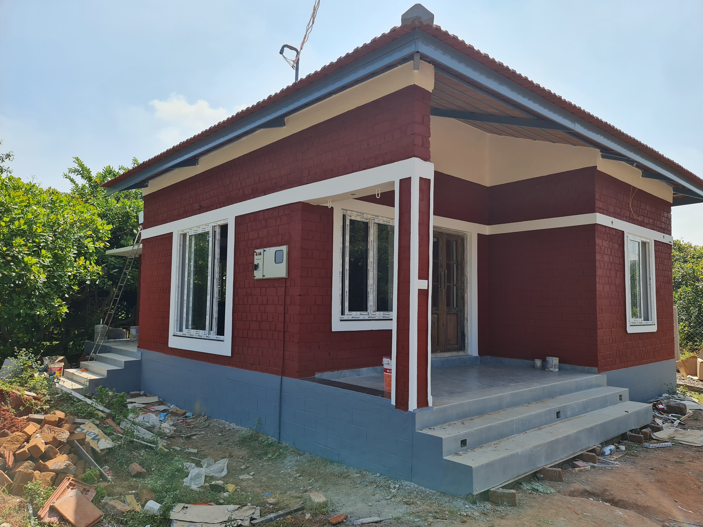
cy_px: 264
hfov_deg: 69.4
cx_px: 352
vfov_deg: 54.9
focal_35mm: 25
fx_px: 508
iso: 50
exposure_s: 1/824
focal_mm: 7
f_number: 1.8
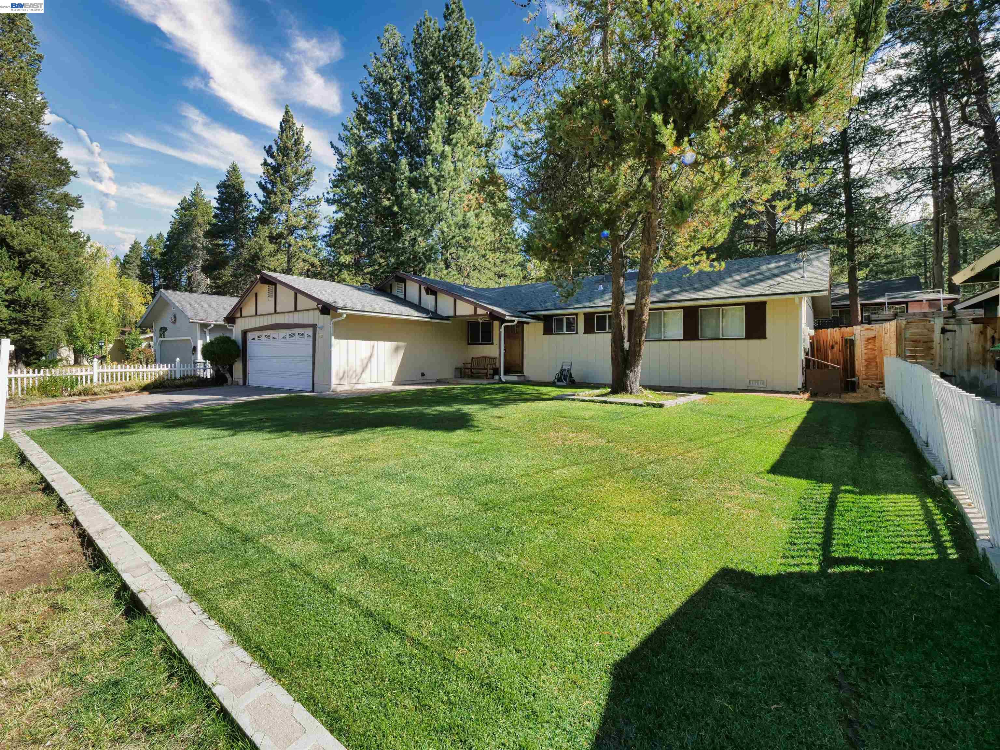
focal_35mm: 14
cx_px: 500
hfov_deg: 102.1
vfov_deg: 85.7
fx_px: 404
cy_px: 375
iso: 125
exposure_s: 1/320
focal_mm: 7
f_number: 6.3
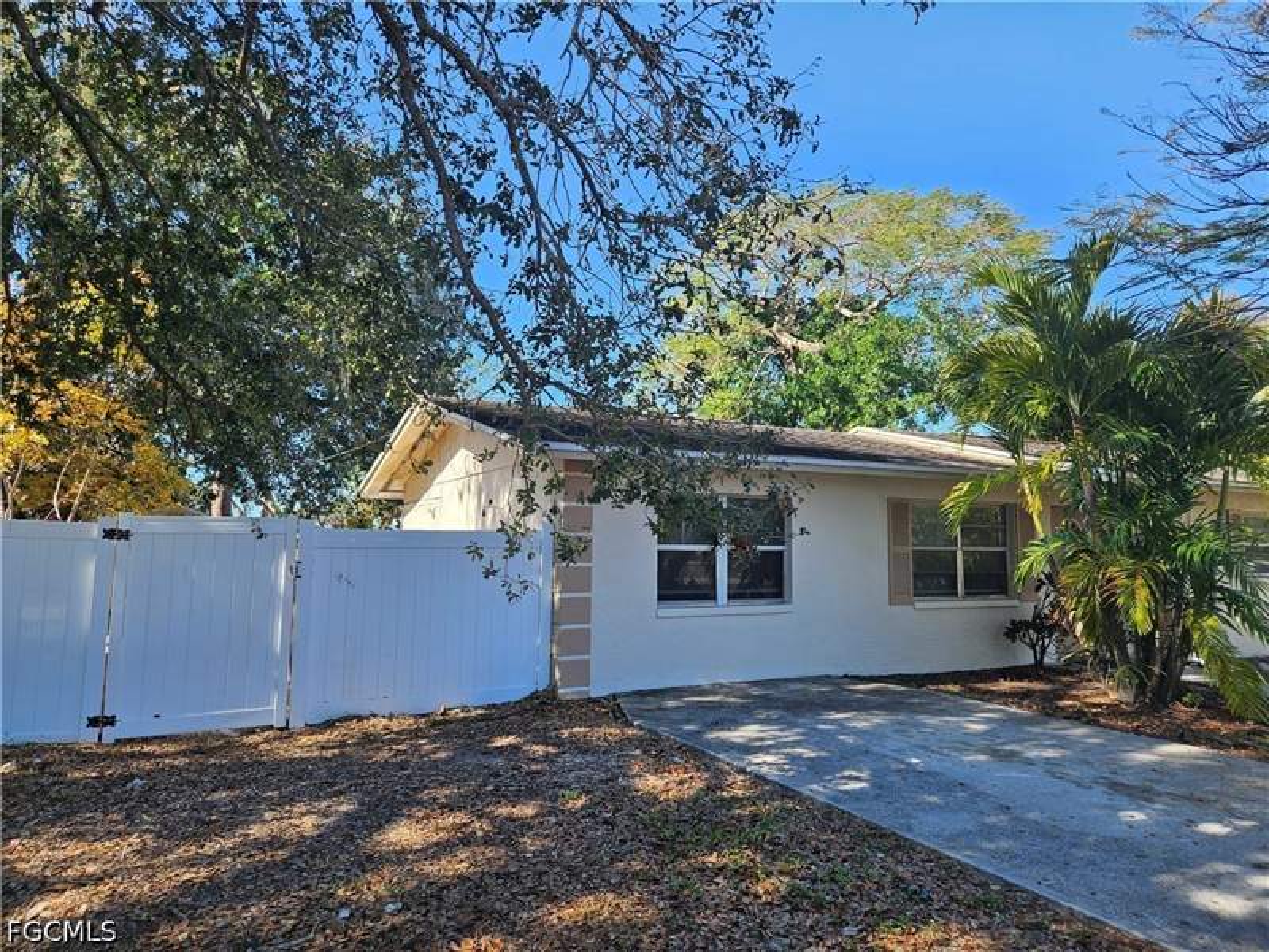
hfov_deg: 73.9
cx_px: 634
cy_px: 476
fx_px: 843
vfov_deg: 58.9
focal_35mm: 23
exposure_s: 1/499
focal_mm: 5.4
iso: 25
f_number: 1.8
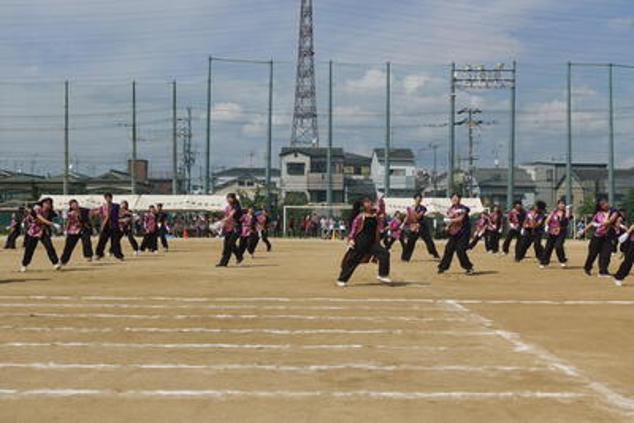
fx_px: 863
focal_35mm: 49
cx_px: 317
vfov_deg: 27.5
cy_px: 212
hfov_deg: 40.3
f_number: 5.6
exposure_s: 1/160
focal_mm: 18.1
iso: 125
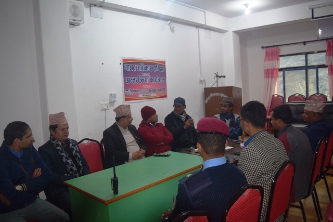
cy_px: 111
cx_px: 166
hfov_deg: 61.9
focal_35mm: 30
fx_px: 278
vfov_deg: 43.6
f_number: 3.5
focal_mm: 20
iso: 900
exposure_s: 1/60
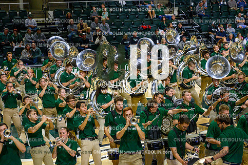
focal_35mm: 84
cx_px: 132
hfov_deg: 24.2
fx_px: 579
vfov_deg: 16.3
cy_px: 69
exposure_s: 1/800
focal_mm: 70
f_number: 4.5
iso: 3200
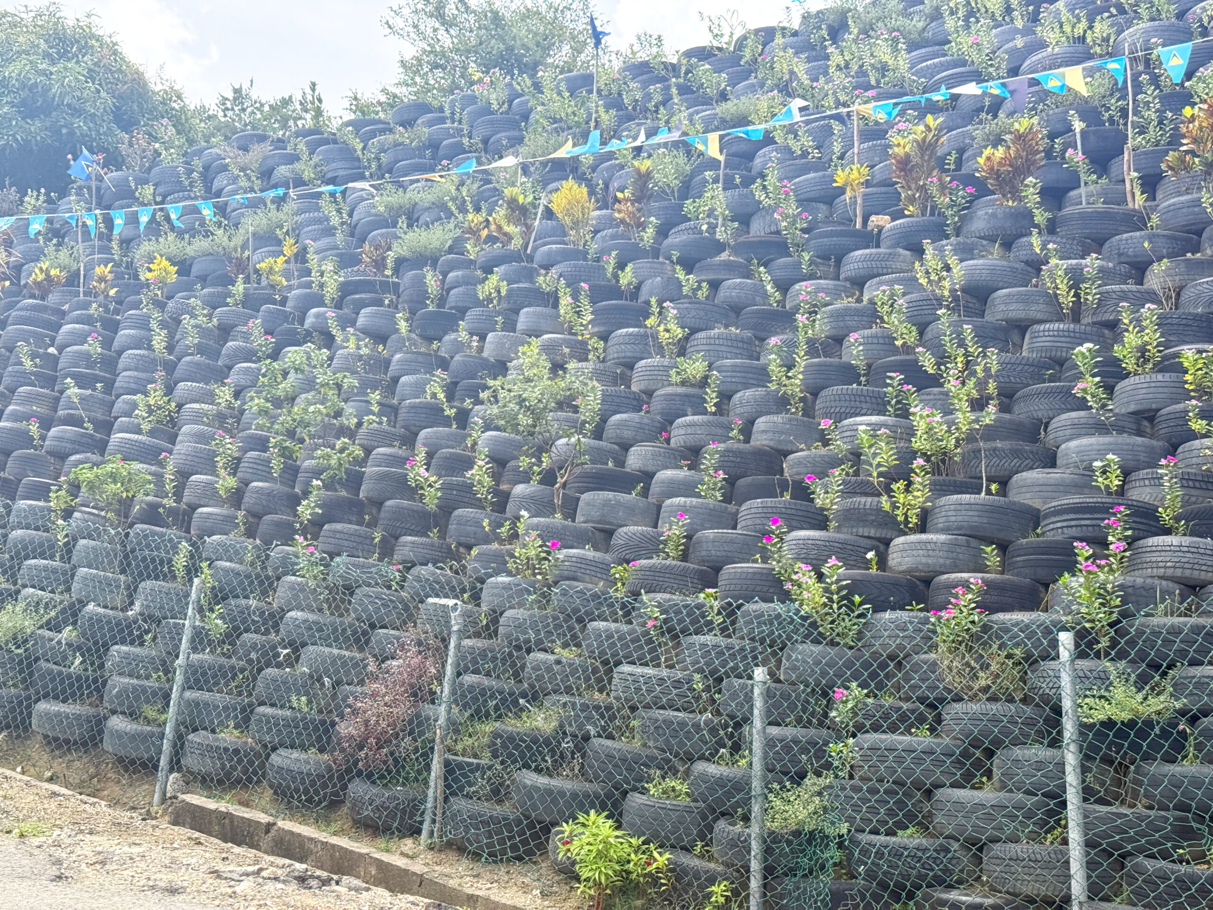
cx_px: 606
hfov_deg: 39.7
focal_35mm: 48
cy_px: 455
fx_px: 1682
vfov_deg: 30.3
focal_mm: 6.8
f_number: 1.8
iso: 100
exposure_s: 1/1377
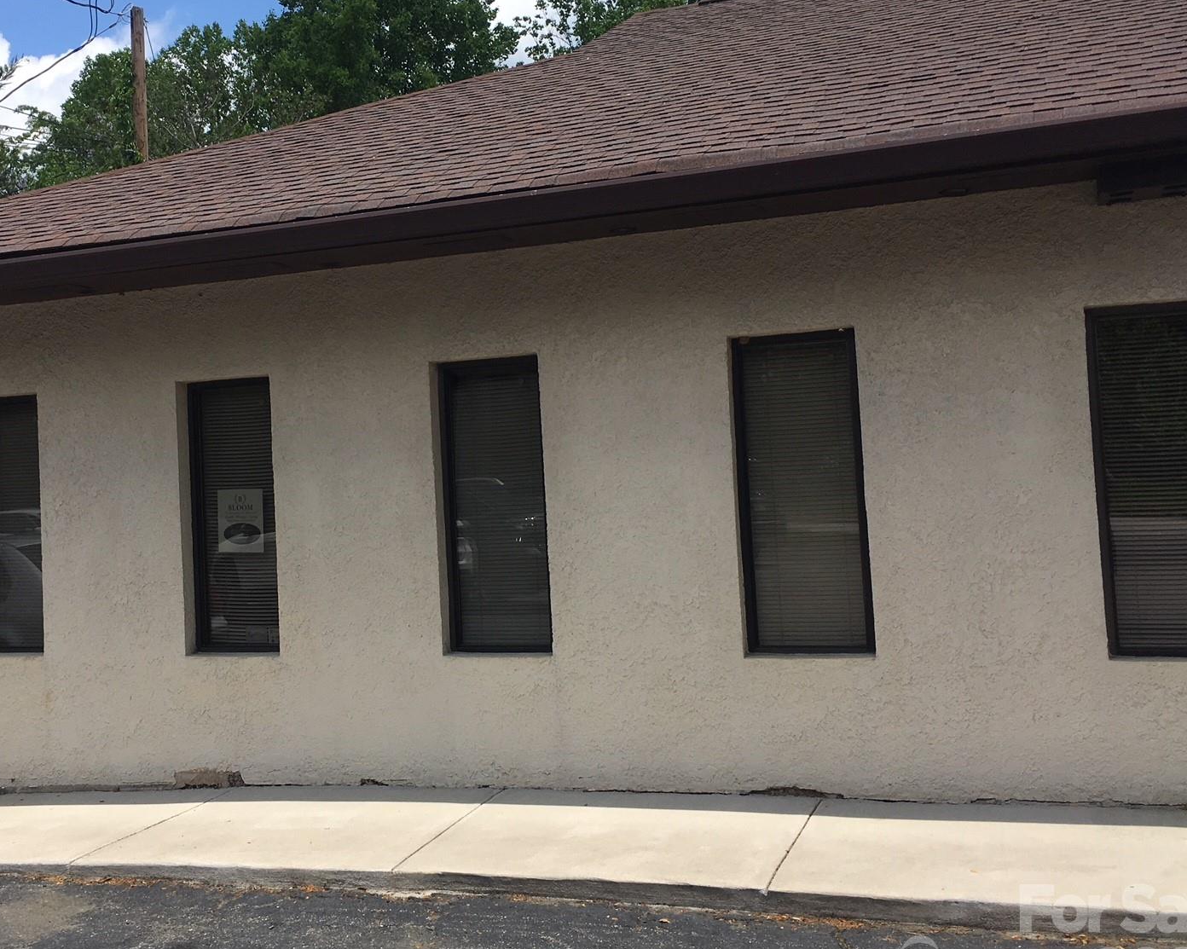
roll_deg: +2.5
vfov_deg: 36.4
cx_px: 437
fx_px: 1440
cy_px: 397
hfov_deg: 44.4
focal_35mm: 41
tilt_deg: +5.9
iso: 25
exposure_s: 1/1637
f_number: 2.2
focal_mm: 4.15
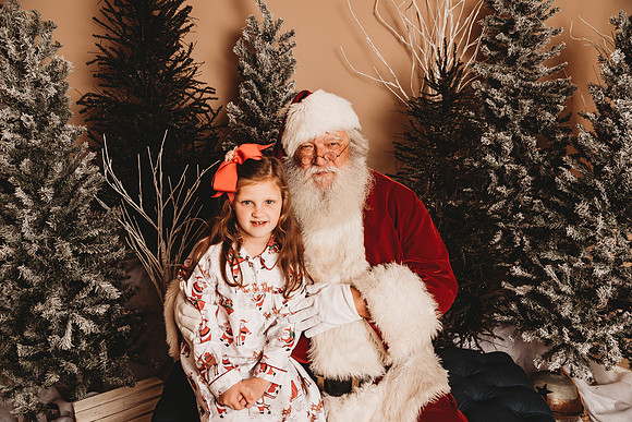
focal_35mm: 31
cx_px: 316
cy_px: 211
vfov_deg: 42.3
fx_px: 544
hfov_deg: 60.3
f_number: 4
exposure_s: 1/160
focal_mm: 31
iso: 100
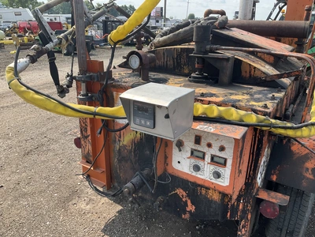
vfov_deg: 48.2
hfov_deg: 61.7
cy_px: 118
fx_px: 264
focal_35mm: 29
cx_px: 158
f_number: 1.8
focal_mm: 3
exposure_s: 1/657
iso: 25
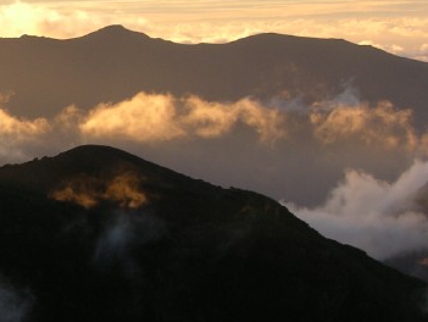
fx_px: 2525
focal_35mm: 204
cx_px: -141
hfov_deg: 9.5
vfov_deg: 7.3
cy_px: 161
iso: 50
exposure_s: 1/138
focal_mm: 17.8
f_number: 4.7
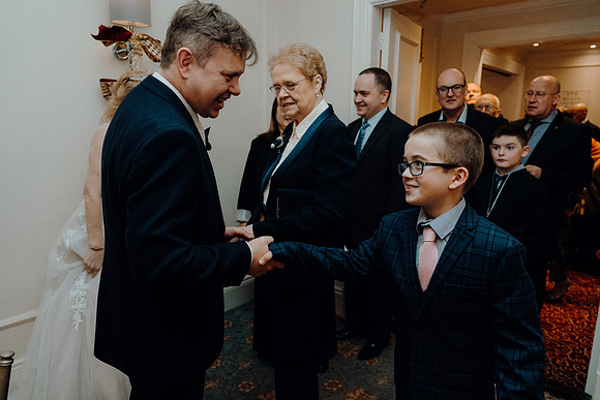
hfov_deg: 73.7
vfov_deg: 53.2
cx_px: 300
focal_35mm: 24
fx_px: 400
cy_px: 200
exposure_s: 1/200
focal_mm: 24
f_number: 3.5
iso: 2500
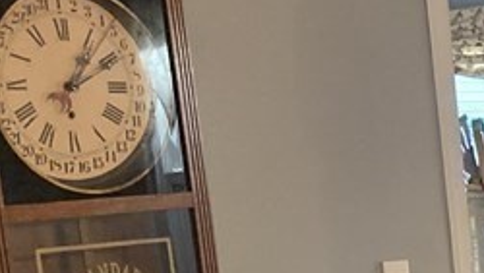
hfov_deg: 14.2
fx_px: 1605
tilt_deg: -11.6
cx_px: 989
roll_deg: +2.1
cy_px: 461
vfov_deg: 9.3
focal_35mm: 125
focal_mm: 3.99
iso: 160
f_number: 1.8
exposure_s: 1/60
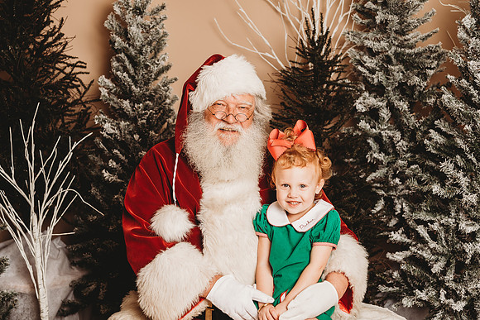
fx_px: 773
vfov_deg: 23.4
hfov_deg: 34.5
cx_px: 240
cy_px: 160
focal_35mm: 58
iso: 100
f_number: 4
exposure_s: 1/160
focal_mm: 58
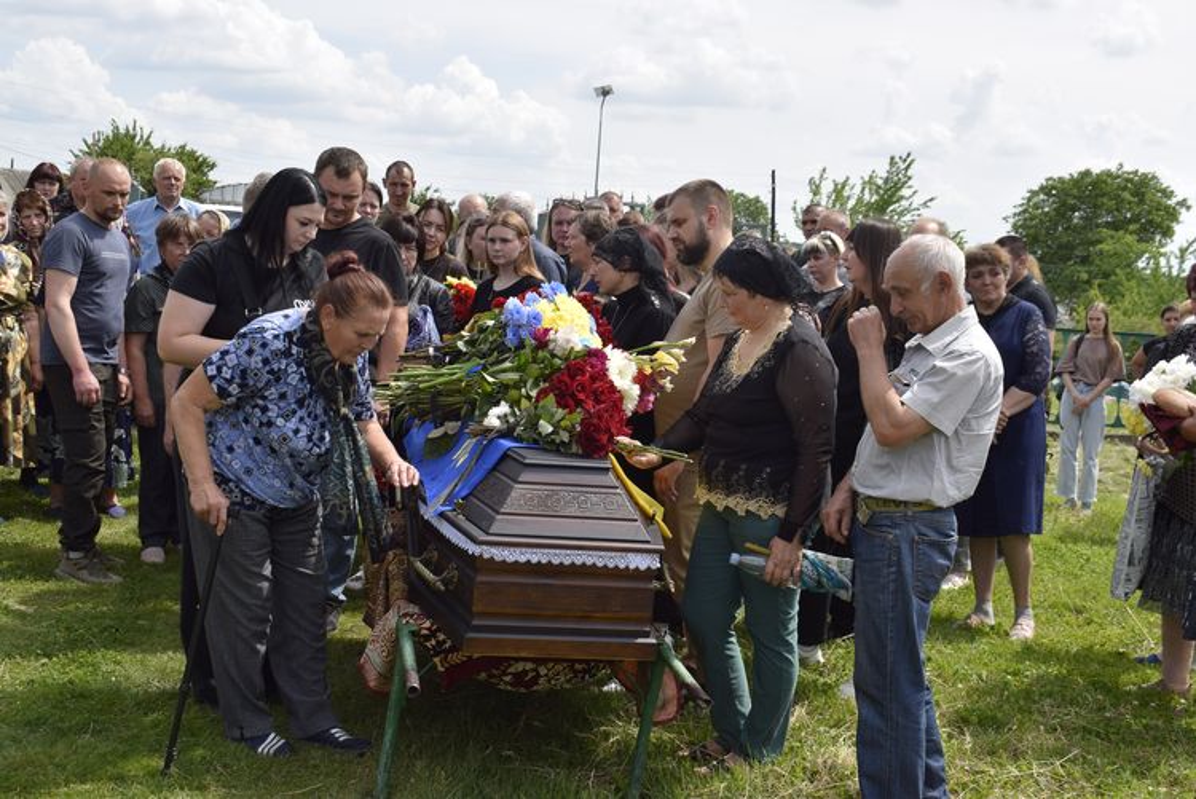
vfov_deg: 29.9
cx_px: 598
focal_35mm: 45
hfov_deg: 43.6
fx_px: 1496
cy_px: 400
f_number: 9
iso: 100
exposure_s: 1/200
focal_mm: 30
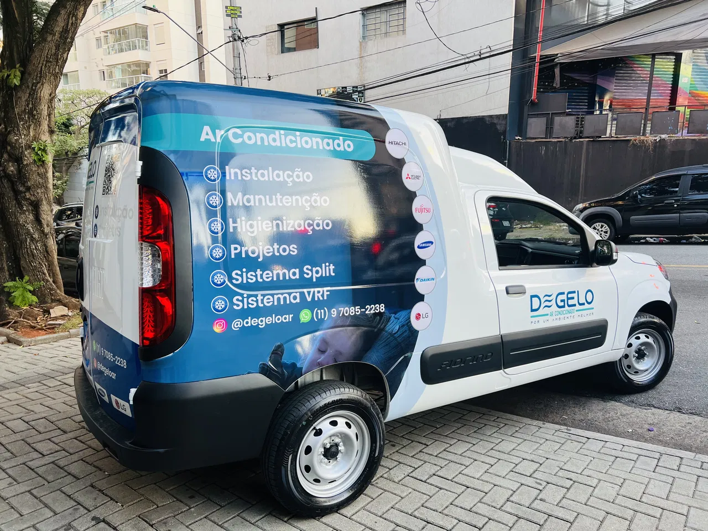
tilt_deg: -11.0
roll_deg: +0.2
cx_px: 354
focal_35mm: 26
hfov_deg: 67.3
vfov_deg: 53.1
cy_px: 266
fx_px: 532
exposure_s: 1/121
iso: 50
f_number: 1.5
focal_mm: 5.7
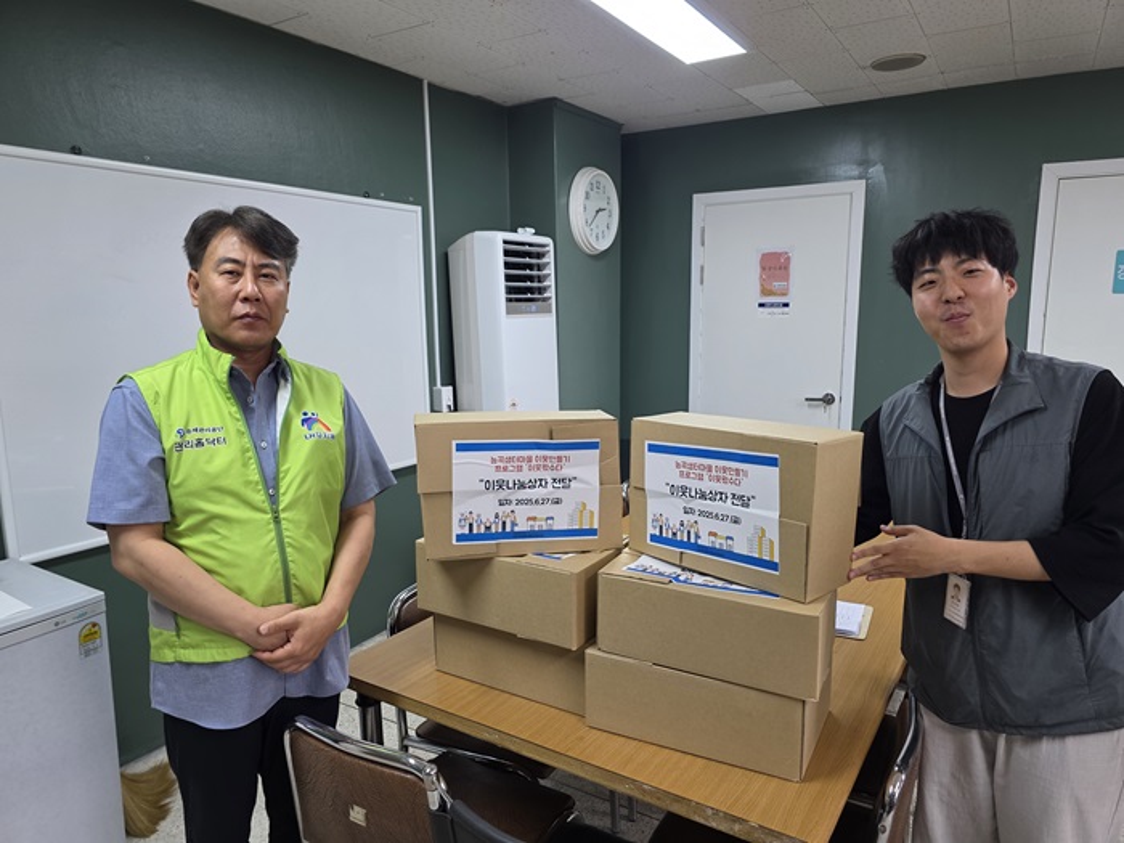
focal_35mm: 23
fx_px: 747
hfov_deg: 73.9
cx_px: 562
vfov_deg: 58.9
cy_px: 422
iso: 160
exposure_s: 1/120
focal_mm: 6.3
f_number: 1.7
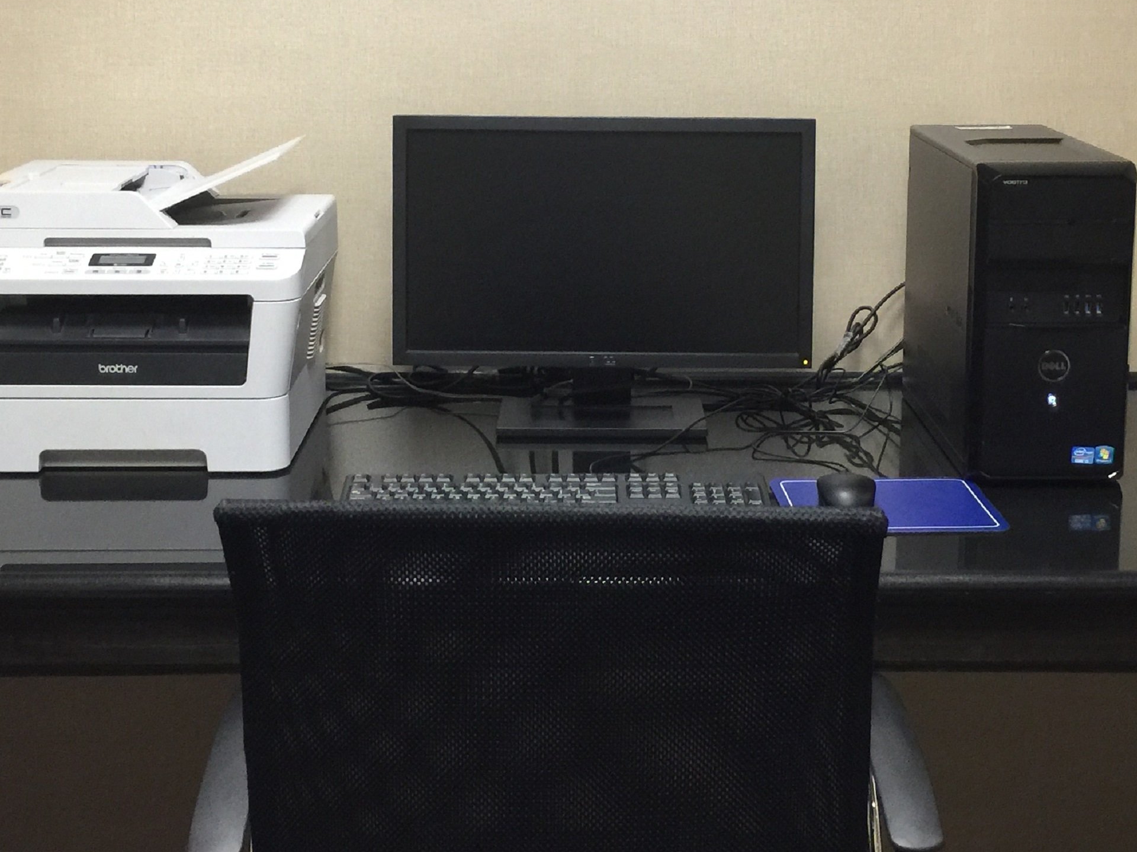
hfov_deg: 33.2
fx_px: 1905
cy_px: 294
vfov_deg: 25.1
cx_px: 606
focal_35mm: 58
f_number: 2.2
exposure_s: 1/15
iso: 80
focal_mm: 4.2
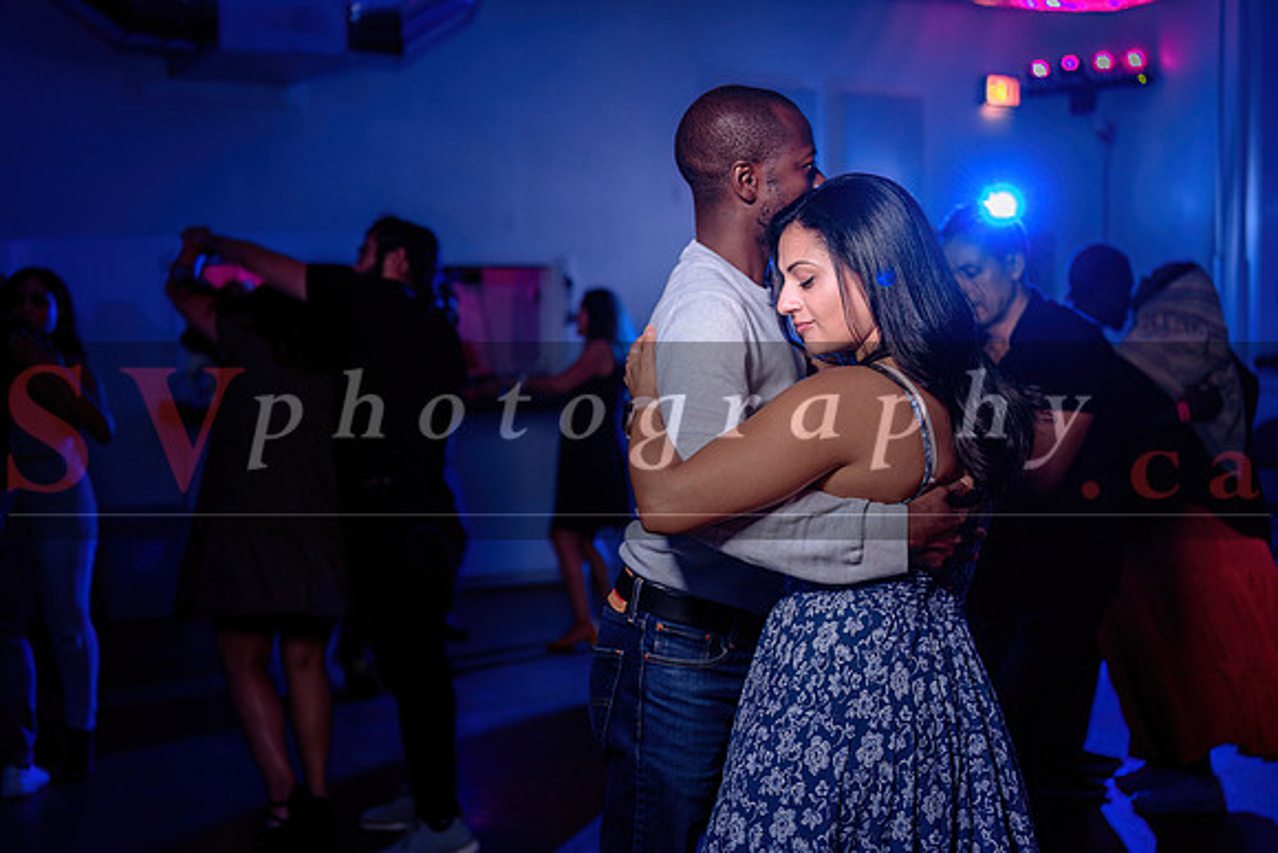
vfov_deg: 27.0
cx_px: 639
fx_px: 1775
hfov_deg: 39.6
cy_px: 426
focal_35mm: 50
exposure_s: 1/50
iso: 800
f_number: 3.2
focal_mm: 50
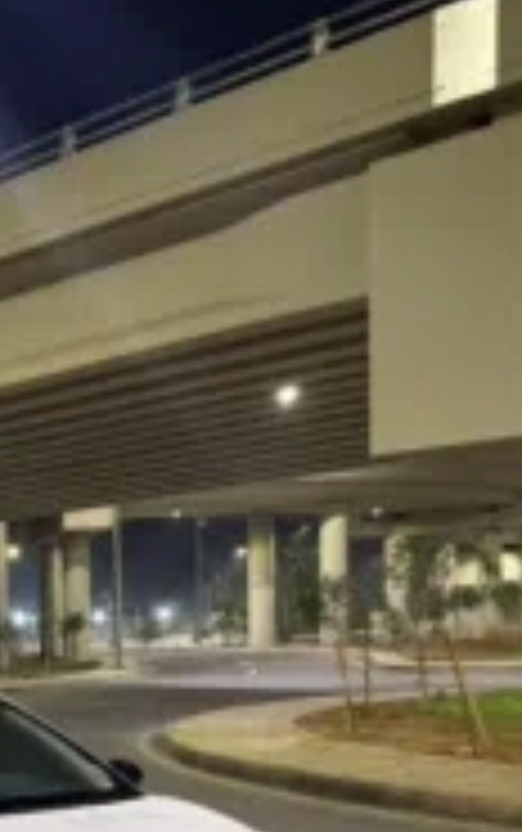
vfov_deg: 35.2
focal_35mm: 55
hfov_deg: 21.7
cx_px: -117
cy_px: 715
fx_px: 1249
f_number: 1.78
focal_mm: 6.76
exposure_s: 1/51
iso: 800
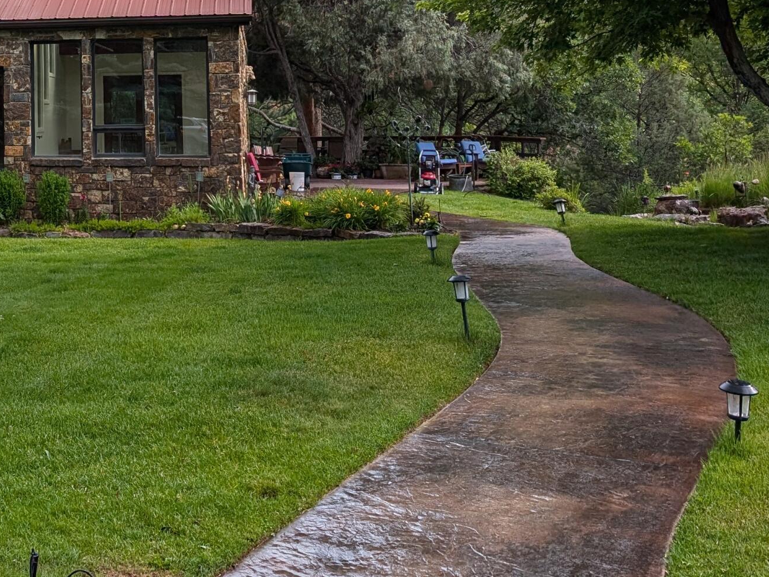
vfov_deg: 25.5
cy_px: 29
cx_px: 20
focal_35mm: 55
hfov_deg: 32.4
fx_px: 1222
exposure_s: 1/1176
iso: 21
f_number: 1.68
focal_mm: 6.9
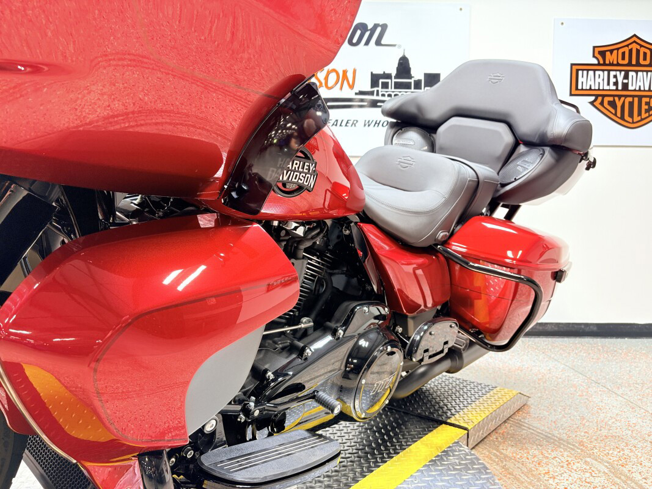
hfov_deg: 67.3
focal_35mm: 26
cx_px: 326
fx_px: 490
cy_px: 244
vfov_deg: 53.1
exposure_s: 1/60
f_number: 1.6
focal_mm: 5.96
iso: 100
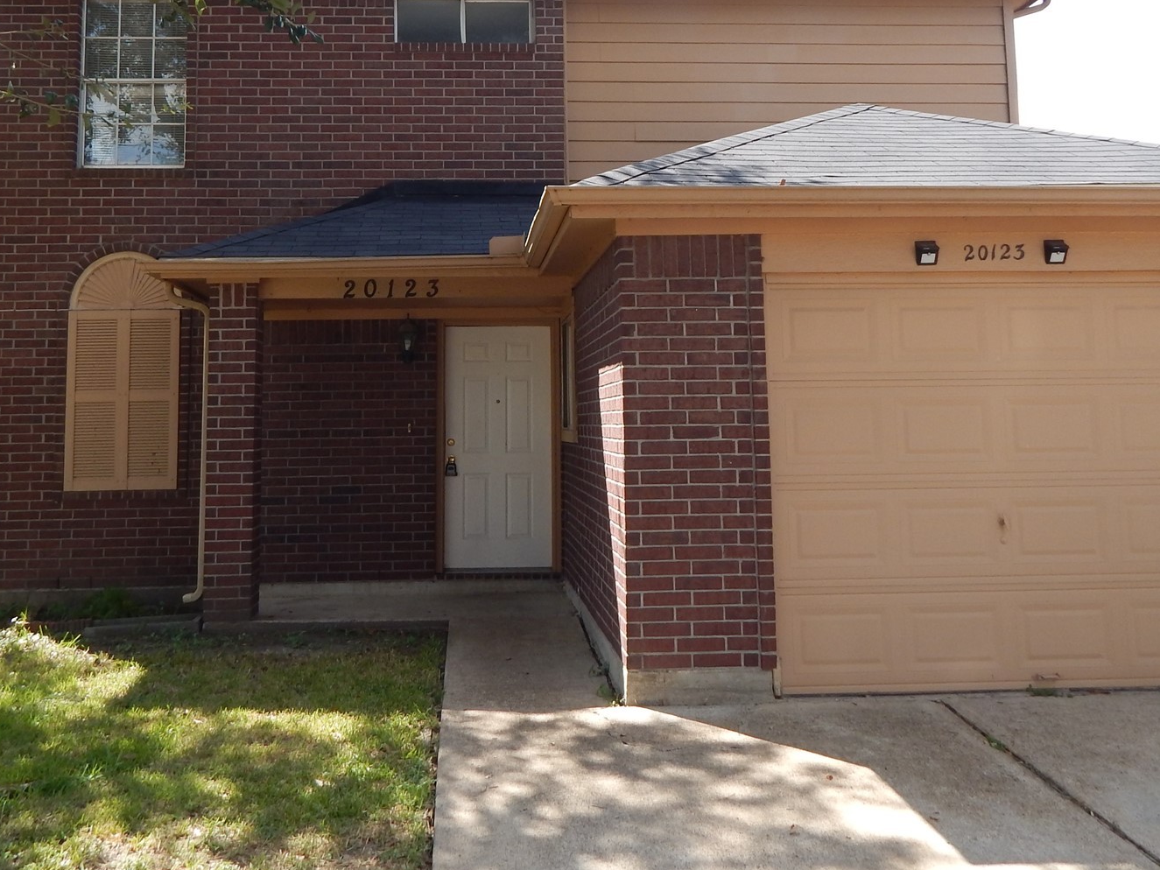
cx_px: 520
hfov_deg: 53.9
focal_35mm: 34
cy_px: 292
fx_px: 1139
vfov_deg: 41.3
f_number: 3
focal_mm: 4
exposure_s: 1/400
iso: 125
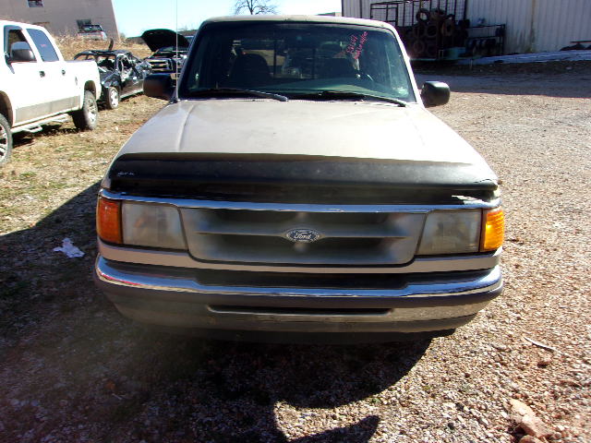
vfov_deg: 51.4
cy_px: 222
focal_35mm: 27
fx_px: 461
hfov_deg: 65.3
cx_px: 296
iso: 80
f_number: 10.4
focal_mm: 4.9
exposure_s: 1/45
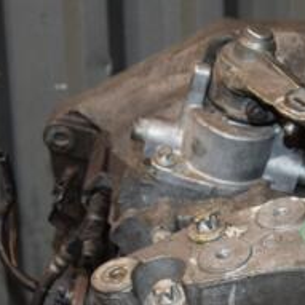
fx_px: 1037
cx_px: 267
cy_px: 279
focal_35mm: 104
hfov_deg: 16.5
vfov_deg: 16.5
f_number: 5
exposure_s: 1/60
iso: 800
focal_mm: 26
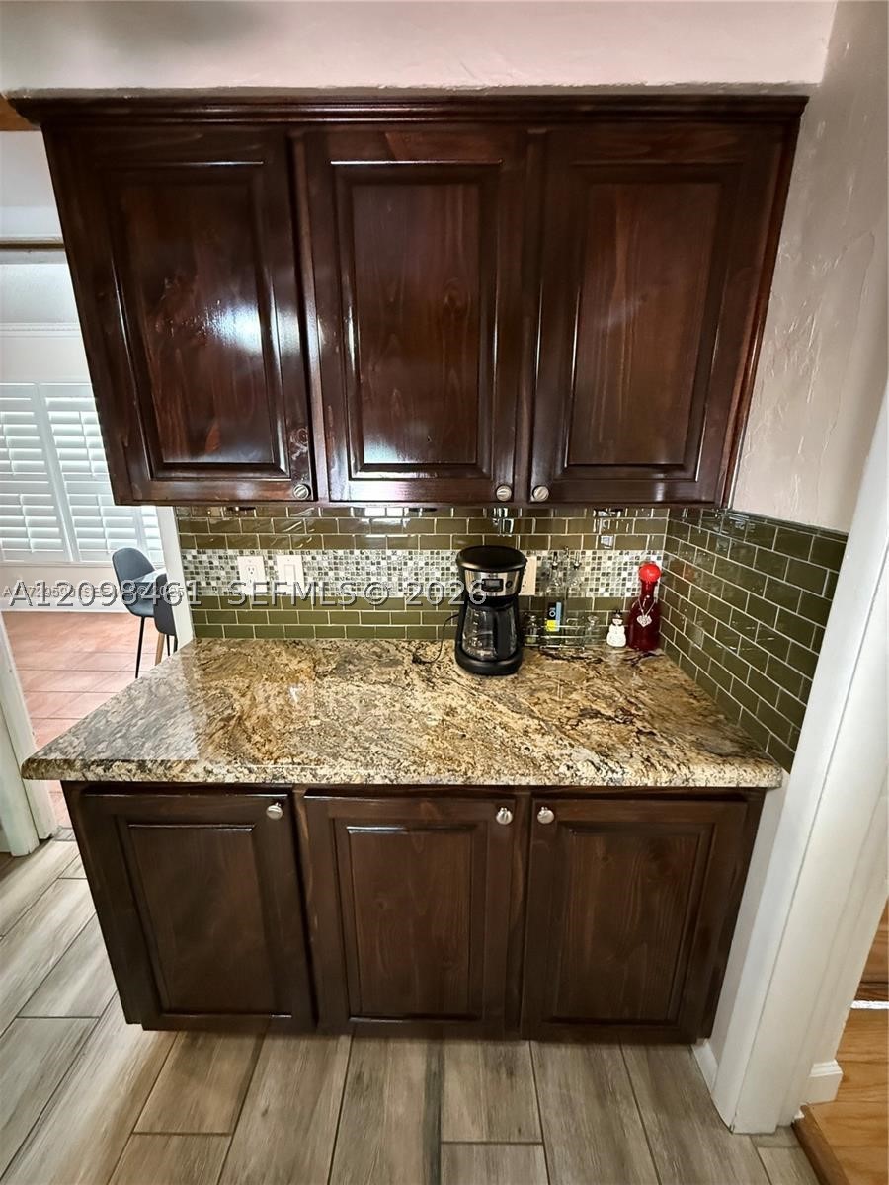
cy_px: 592
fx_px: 479
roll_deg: -0.9
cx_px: 444
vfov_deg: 102.1
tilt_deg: -16.2
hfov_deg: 85.7
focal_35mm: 14
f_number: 2.2
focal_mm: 2.22
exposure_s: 1/40
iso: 1250
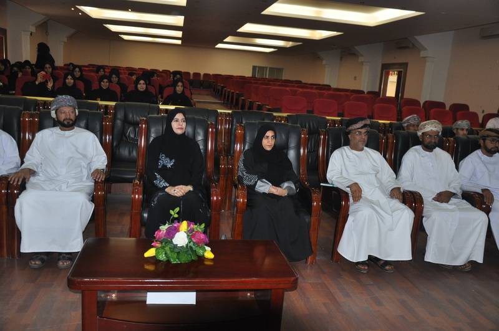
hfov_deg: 59.6
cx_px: 250
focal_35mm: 32
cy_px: 166
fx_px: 436
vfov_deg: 41.6
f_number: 3.8
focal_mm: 21
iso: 800
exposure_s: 1/60
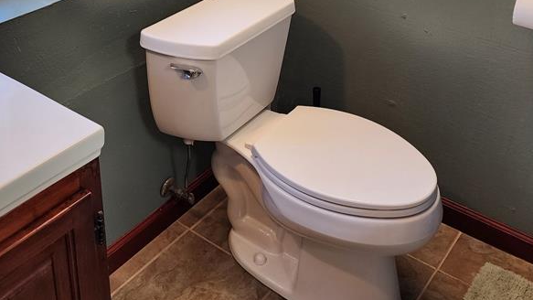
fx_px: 622
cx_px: 248
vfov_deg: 26.4
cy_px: 47
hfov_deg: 46.4
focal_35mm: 44
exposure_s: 1/120
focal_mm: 6.4
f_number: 1.8
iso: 125
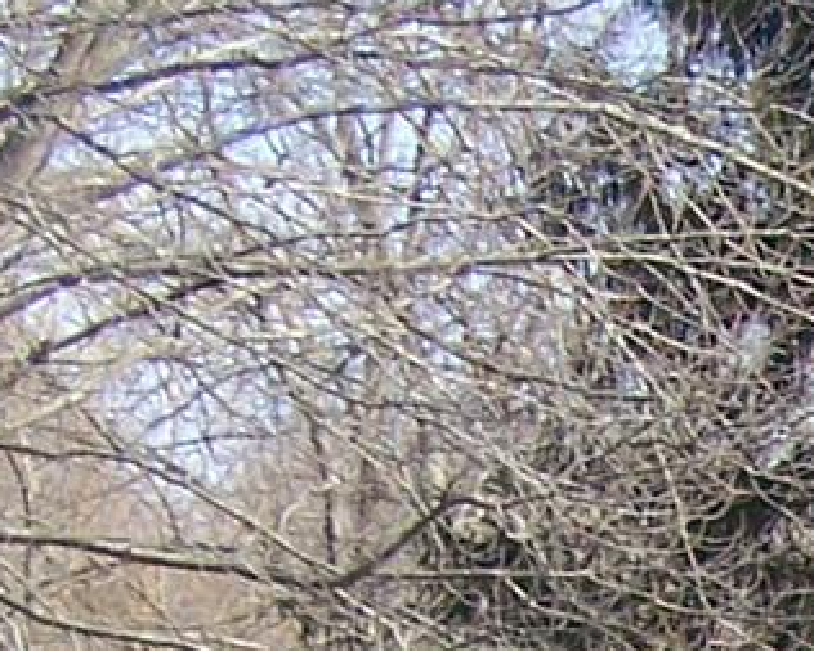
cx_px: 1507
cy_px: 1675
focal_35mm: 240
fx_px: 5784
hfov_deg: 7.8
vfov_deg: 6.1
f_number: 2.8
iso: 80
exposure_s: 1/400
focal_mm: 6.3
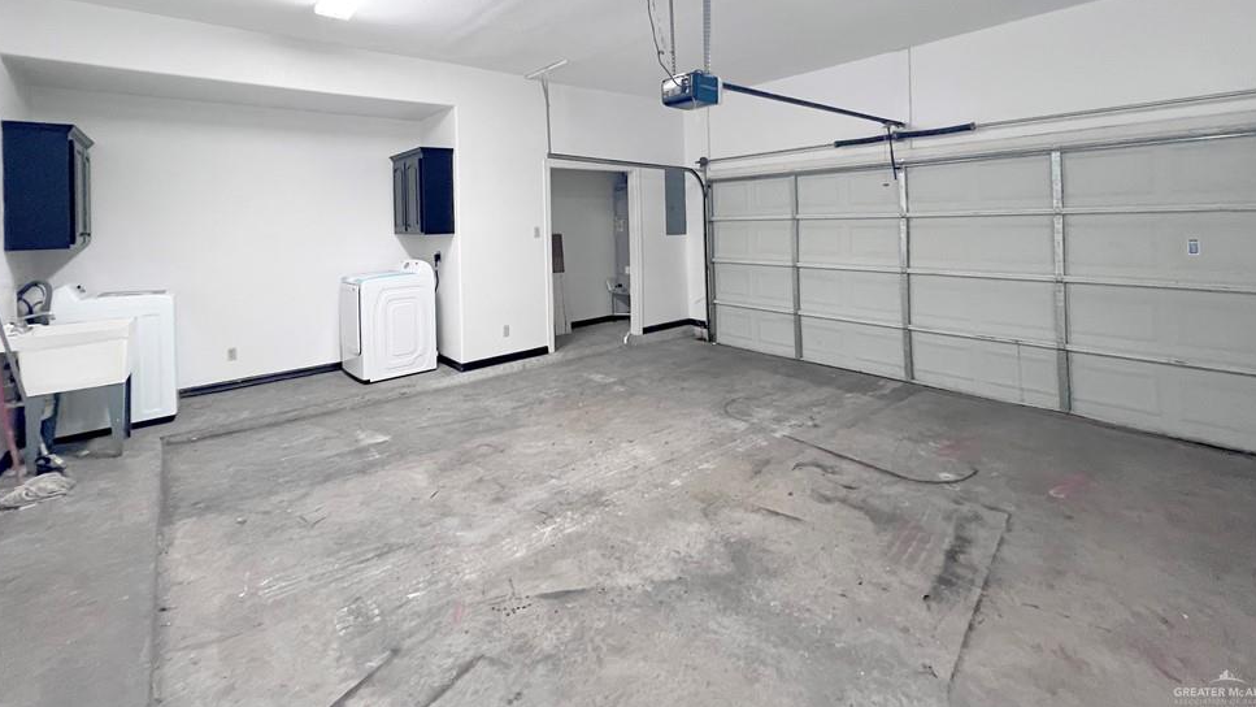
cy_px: 221
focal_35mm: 15
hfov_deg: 103.0
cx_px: 627
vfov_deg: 68.0
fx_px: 500
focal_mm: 1.57
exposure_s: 1/2053
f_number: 1.8
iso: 32
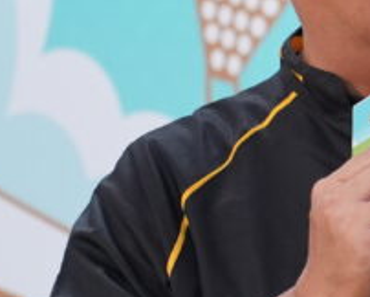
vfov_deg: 2.9
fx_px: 5842
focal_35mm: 533
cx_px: 735
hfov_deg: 3.6
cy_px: 140
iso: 1250
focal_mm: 75
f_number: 2.8
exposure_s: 1/400
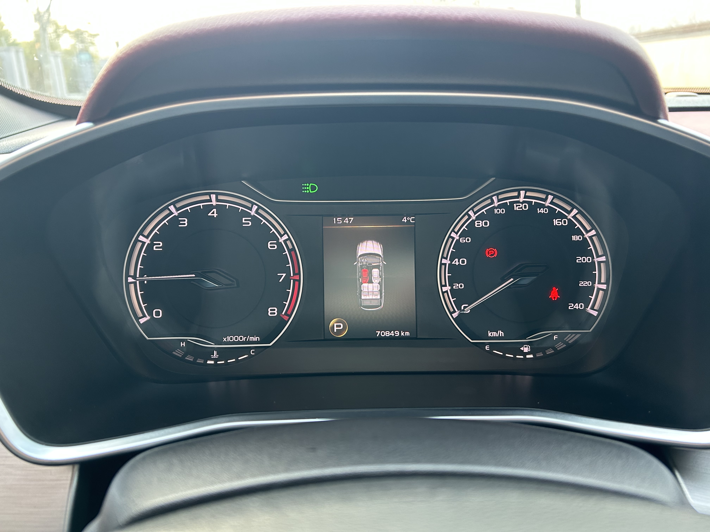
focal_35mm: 26
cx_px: 355
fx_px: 533
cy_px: 266
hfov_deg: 67.3
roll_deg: +1.2
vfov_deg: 53.1
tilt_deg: -18.8
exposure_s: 1/116
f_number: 1.5
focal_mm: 5.7
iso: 125
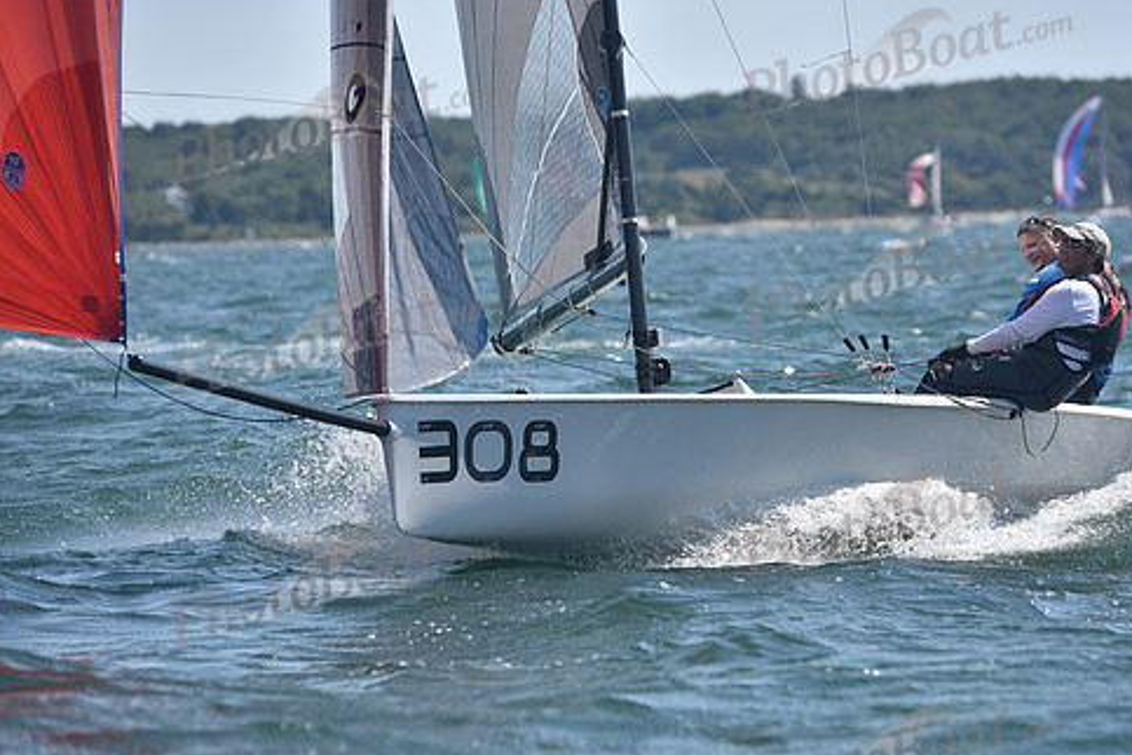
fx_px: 6603
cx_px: 623
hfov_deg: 9.8
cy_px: 428
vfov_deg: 6.5
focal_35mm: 210
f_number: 5
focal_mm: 175
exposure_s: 1/1250
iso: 250
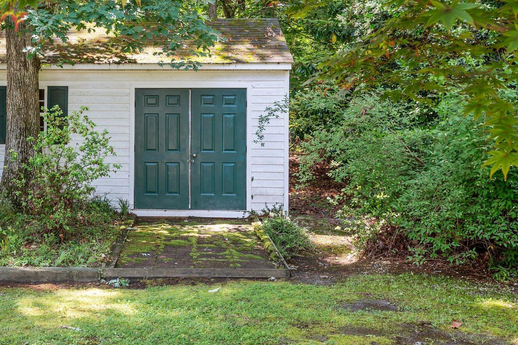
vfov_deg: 27.9
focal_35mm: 48
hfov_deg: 40.0
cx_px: 128
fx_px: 690
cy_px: 118
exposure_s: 1/30
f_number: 8
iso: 250
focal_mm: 31
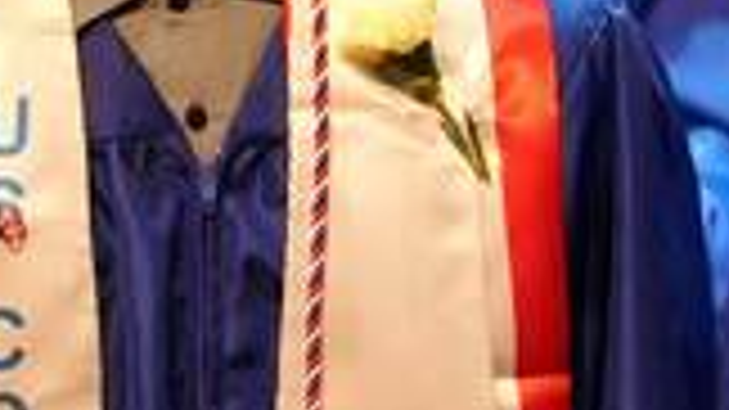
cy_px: 538
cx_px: 1228
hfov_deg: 1.1
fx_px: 38416
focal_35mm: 1988
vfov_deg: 0.6
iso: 6400
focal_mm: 300
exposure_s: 1/100
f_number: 5.6
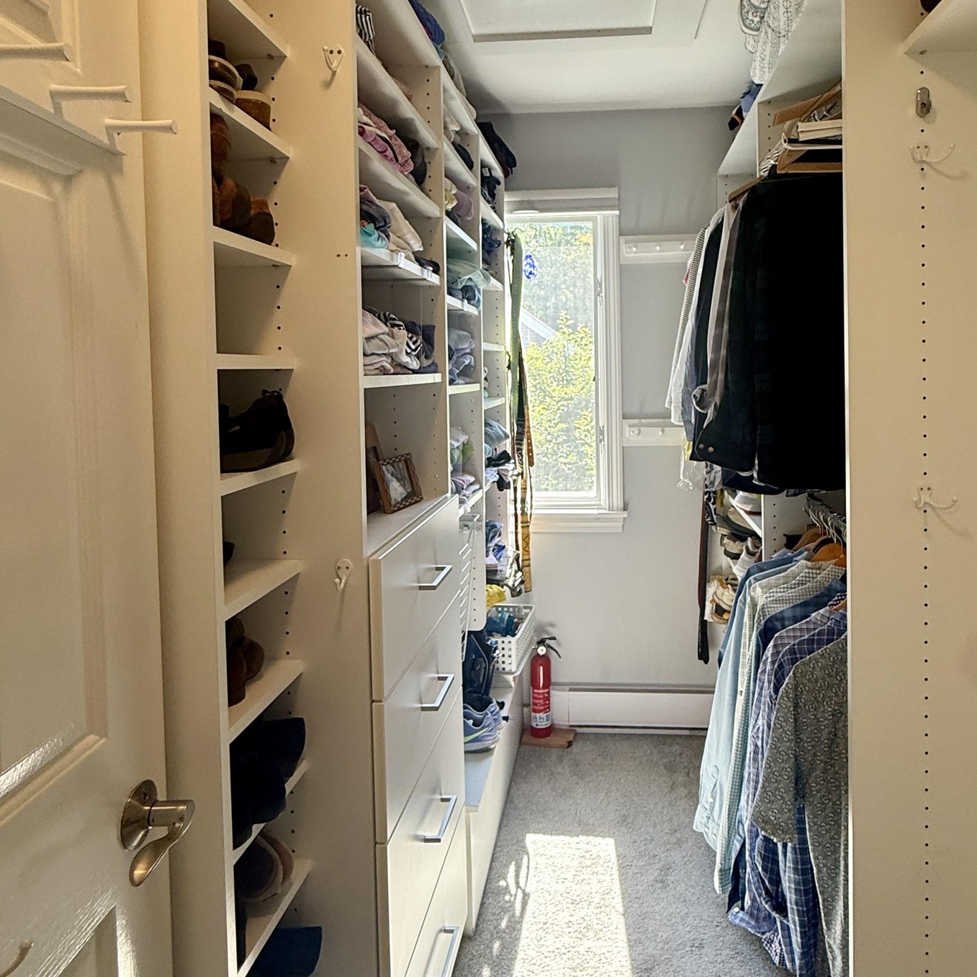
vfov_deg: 71.9
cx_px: 571
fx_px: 671
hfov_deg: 71.6
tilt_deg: -1.9
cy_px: 436
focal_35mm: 21
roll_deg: +1.3
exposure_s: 1/120
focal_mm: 2.22
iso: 80
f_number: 2.2
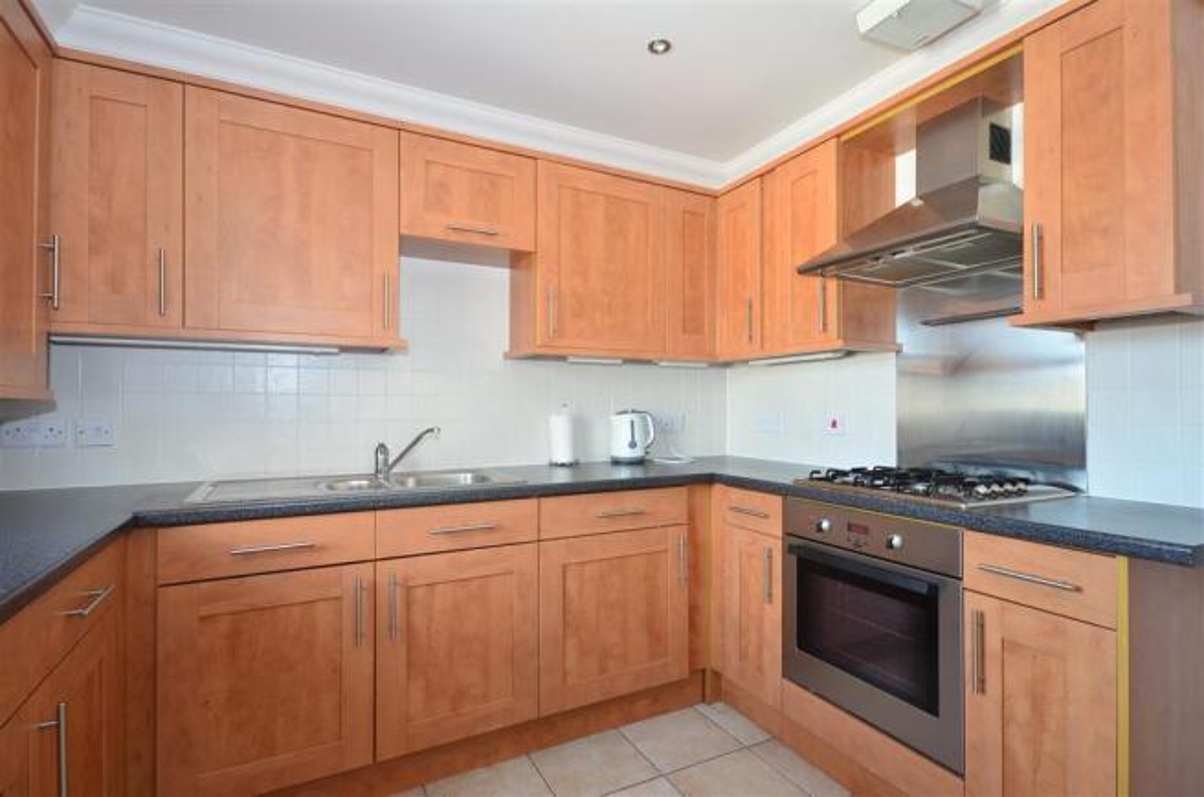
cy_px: 398
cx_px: 602
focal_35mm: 20
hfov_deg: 85.6
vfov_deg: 62.9
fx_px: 651
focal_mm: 13
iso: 640
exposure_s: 1/8
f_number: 11
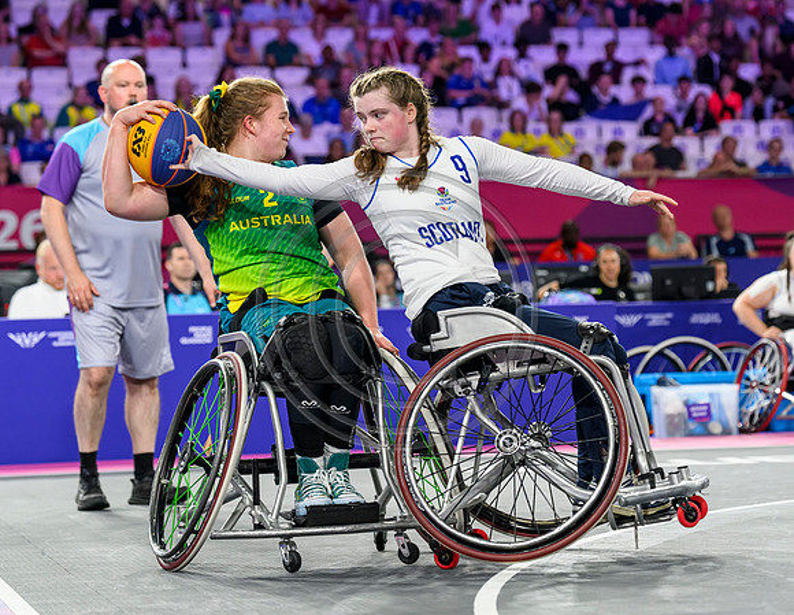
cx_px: 482
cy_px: 276
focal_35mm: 118
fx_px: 2744
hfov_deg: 16.4
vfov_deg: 12.8
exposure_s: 1/1600
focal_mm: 89
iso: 2500
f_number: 3.2
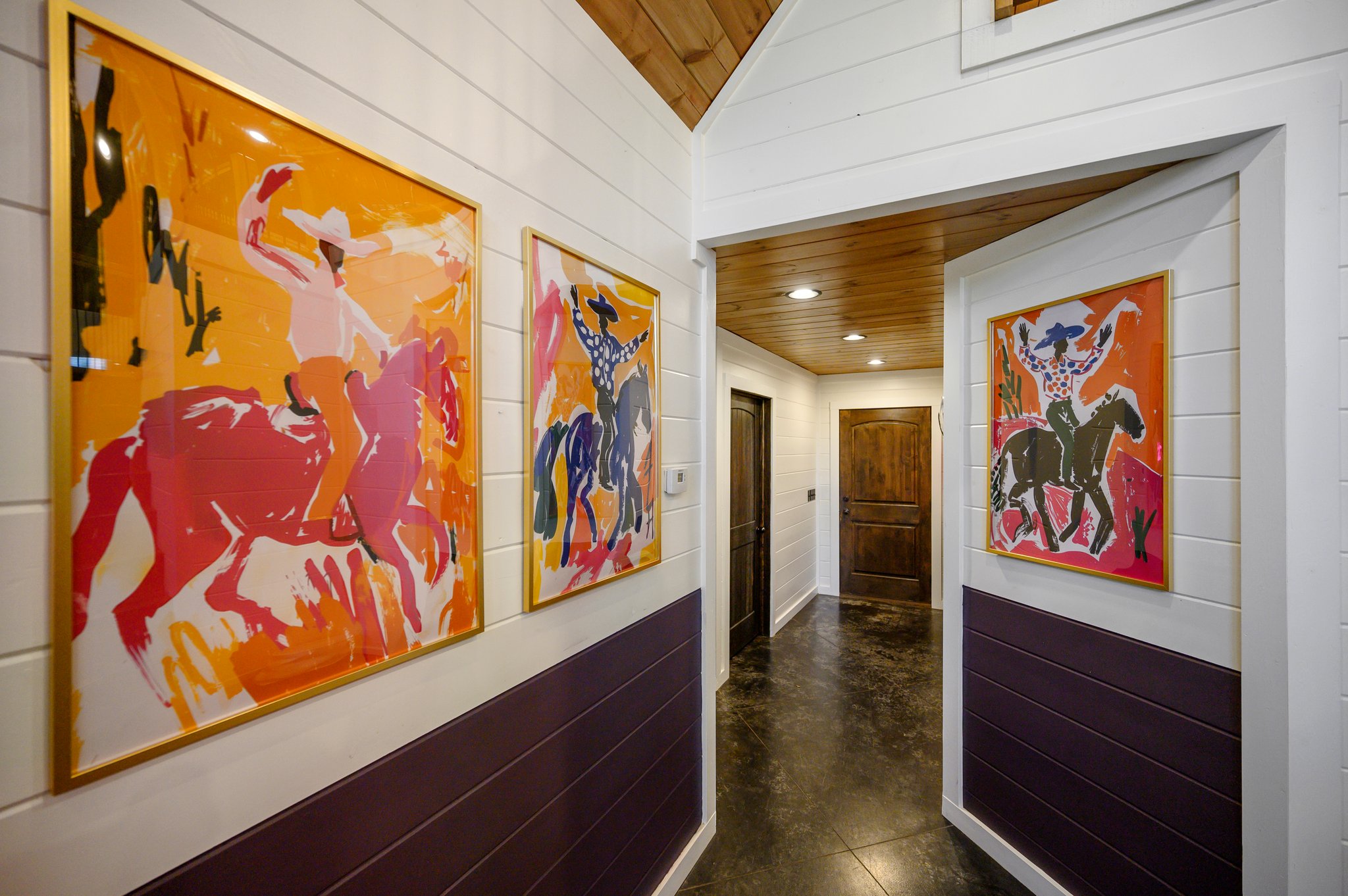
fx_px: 524
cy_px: 448
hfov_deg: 104.3
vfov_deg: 81.1
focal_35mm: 14
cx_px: 674
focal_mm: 14
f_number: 4
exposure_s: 1/60
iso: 500
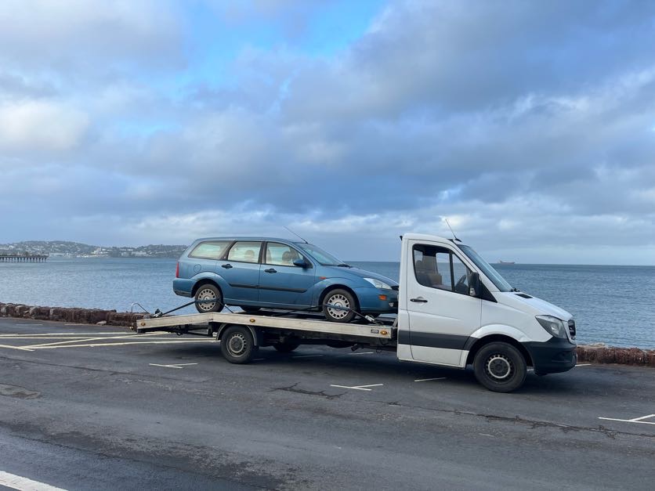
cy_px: 246
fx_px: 492
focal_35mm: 26
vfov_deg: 53.1
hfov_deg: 67.3
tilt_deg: +1.3
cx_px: 328
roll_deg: -0.6
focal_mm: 5.1
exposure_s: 1/845
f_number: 1.6
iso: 50
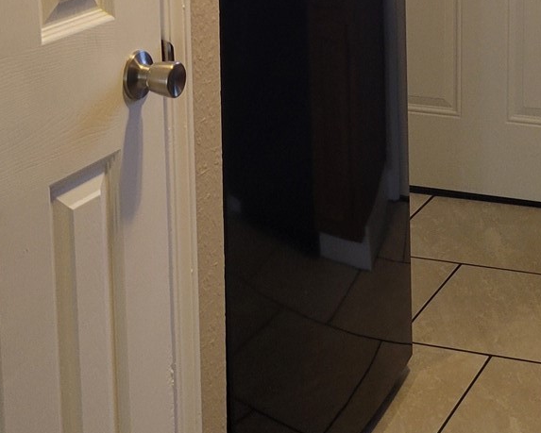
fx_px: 1362
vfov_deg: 17.6
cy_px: -6
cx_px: 423
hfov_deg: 22.2
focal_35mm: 85
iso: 200
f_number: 1.8
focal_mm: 5.4
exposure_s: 1/60
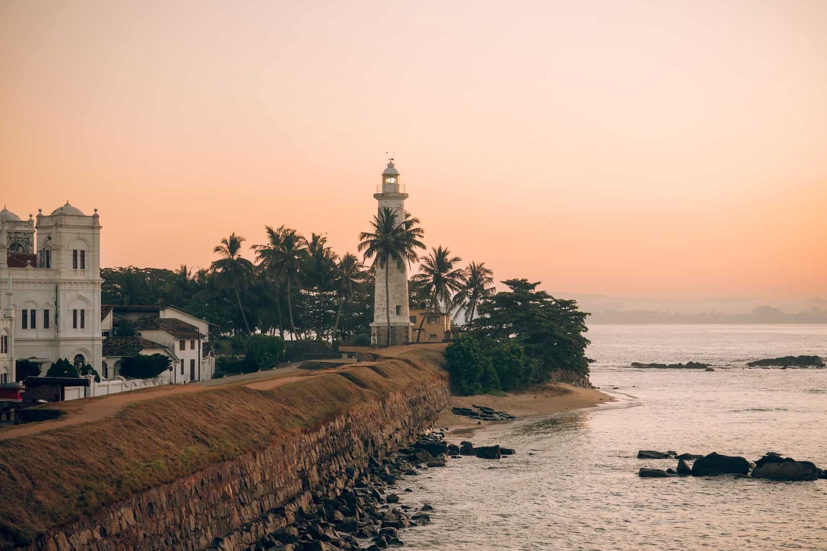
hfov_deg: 28.5
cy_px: 273
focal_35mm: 71
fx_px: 1631
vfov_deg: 19.2
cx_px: 409
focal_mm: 70
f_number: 2.8
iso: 640
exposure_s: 1/1600
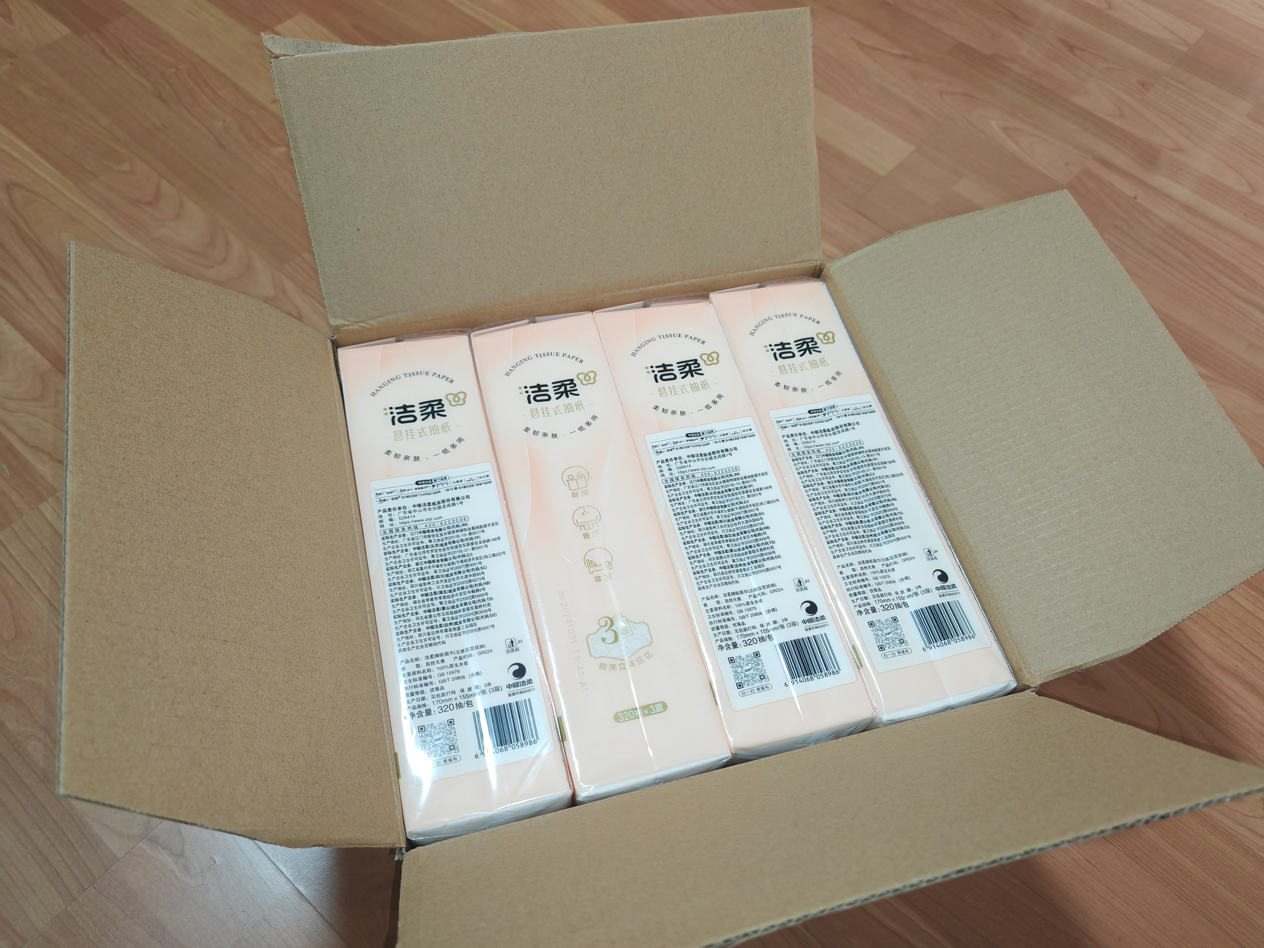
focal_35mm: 27
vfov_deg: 51.4
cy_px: 474
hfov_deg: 65.3
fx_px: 986
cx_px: 632
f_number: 1.6
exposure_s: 1/50
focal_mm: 7.62
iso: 400
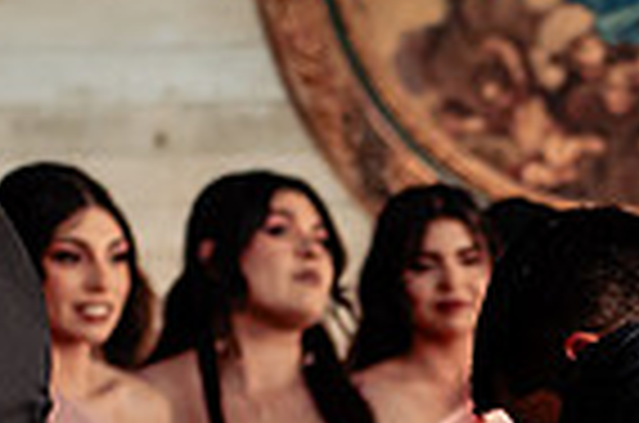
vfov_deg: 3.7
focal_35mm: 364
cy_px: 538
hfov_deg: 5.6
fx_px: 6447
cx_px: 793
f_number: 3.2
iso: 500
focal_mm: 70
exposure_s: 1/320
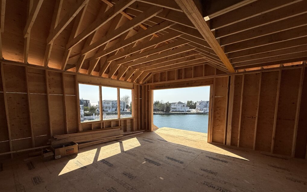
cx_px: 154
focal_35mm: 15
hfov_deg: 101.5
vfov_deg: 74.0
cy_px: 115
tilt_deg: -4.6
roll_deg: +0.2
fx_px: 125
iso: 50
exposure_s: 1/2410
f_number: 2.2
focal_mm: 2.22
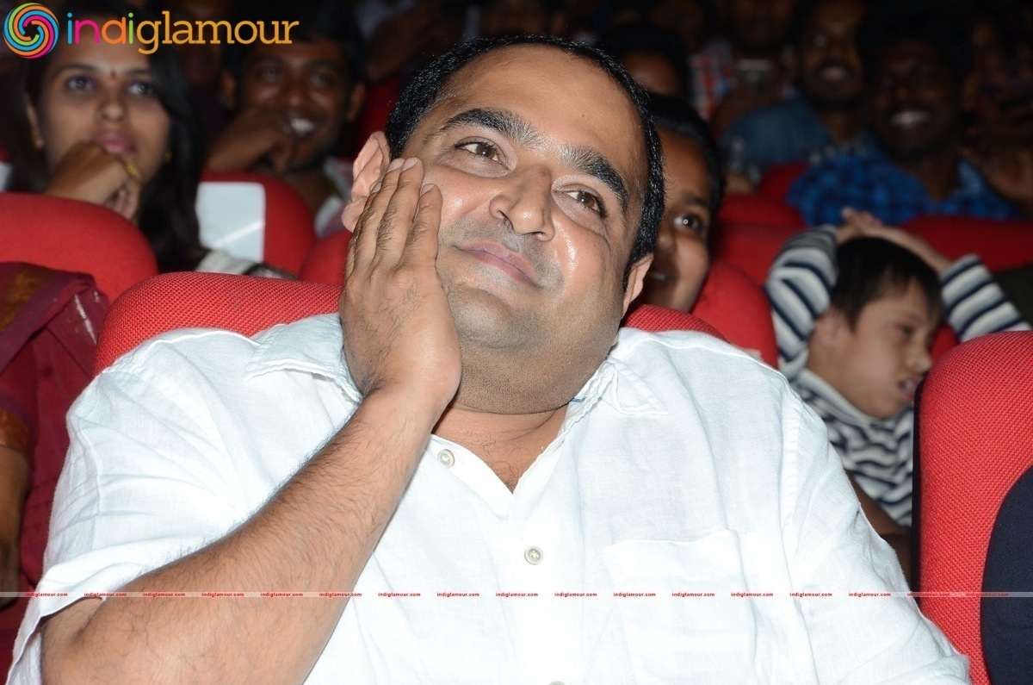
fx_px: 4510
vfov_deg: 8.7
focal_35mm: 158
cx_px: 516
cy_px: 342
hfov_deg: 13.1
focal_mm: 105
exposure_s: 1/125
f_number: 7.1
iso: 400
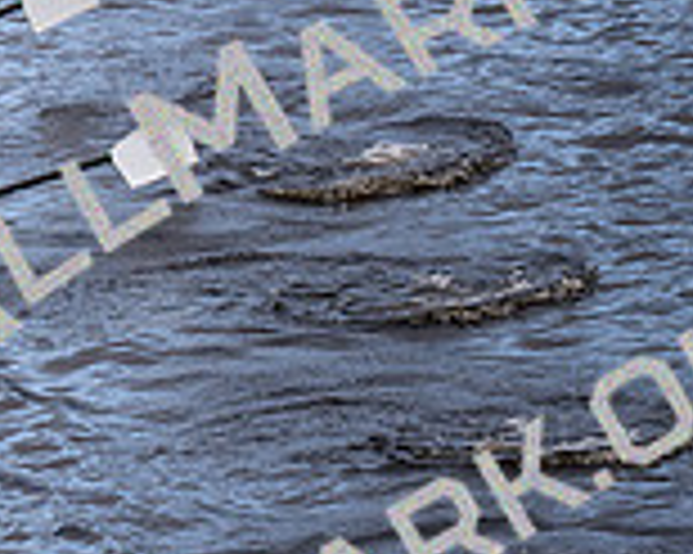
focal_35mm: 709
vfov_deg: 2.2
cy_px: 7
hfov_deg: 2.7
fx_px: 14532
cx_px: -544
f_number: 2.8
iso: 900
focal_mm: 200
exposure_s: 1/2000
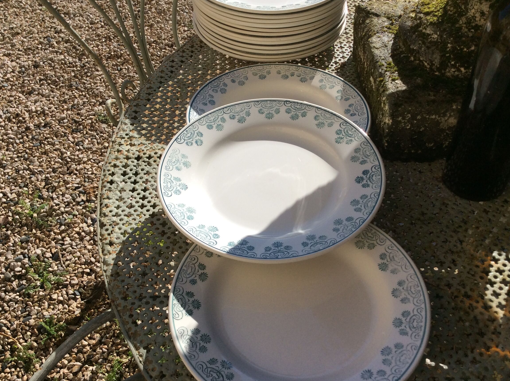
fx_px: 530
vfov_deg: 39.5
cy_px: 203
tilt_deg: -49.7
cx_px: 255
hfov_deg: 51.4
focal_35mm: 36
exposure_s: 1/2203
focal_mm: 3.3
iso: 32
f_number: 2.4
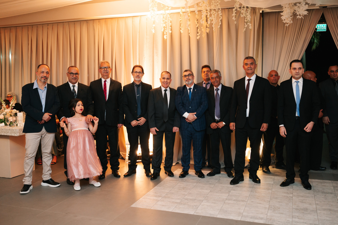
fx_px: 330
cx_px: 169
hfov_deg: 54.3
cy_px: 112
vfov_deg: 37.7
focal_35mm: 35
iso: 1000
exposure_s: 1/200
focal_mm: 35
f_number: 2.2
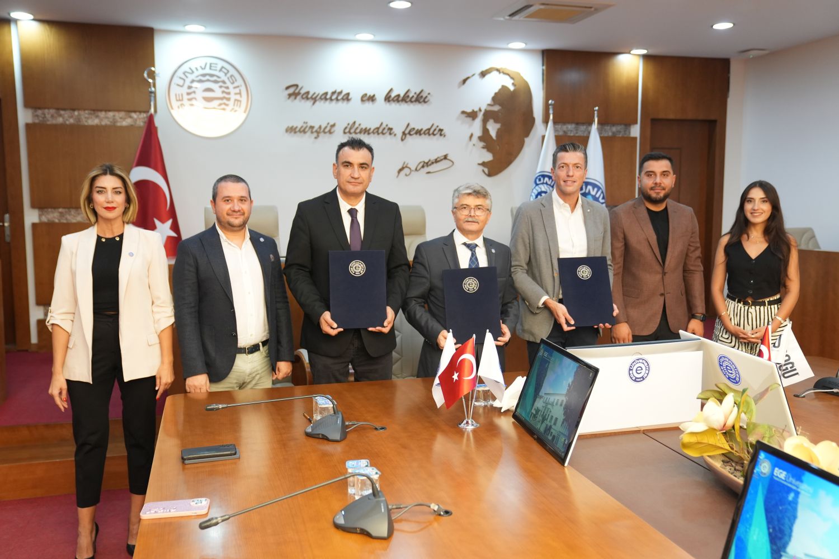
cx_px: 420
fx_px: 769
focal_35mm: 33
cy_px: 280
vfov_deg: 40.0
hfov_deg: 57.2
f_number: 3.2
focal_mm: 33
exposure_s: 1/100
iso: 1600
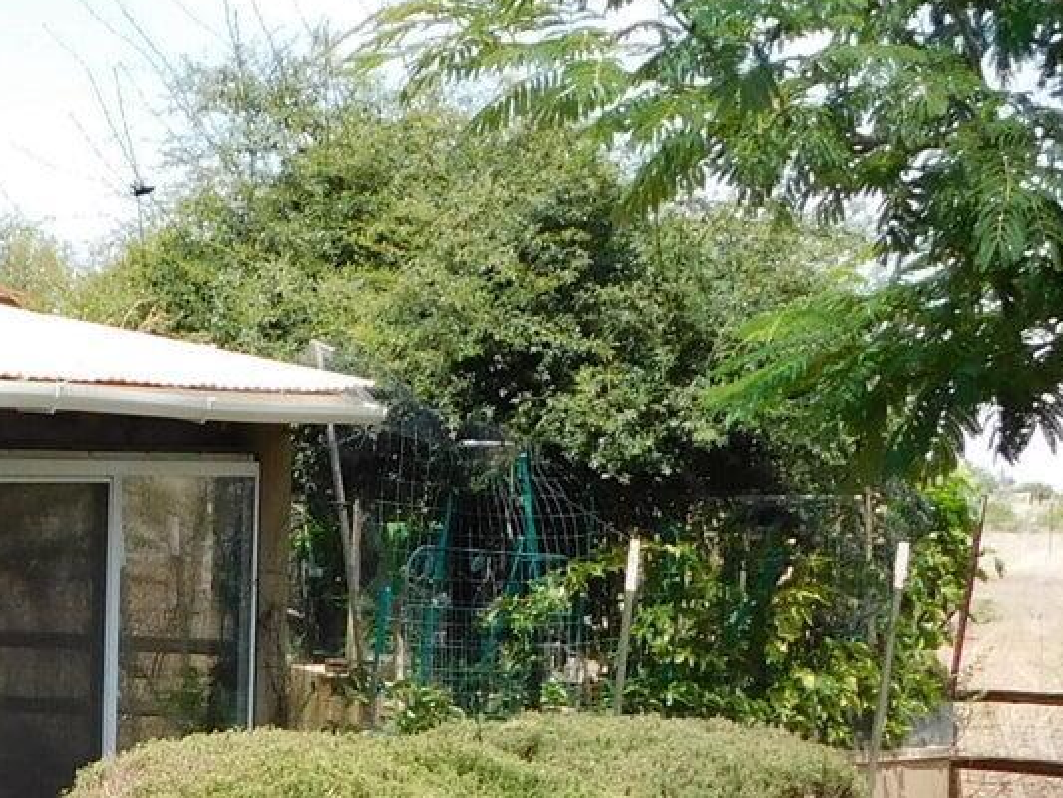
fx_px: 2826
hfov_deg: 20.3
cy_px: 706
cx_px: -115
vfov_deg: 15.9
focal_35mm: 92
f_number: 3
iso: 125
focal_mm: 4
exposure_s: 1/640
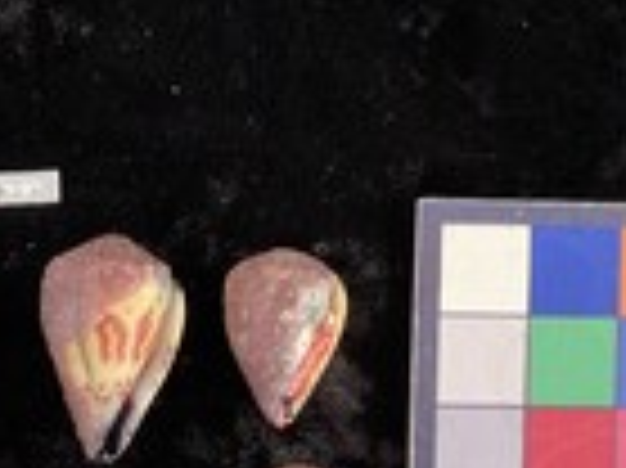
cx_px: 131
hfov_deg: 26.2
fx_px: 1319
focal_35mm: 73
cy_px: 578
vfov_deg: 18.9
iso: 100
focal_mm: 3
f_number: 1.8
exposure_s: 1/60
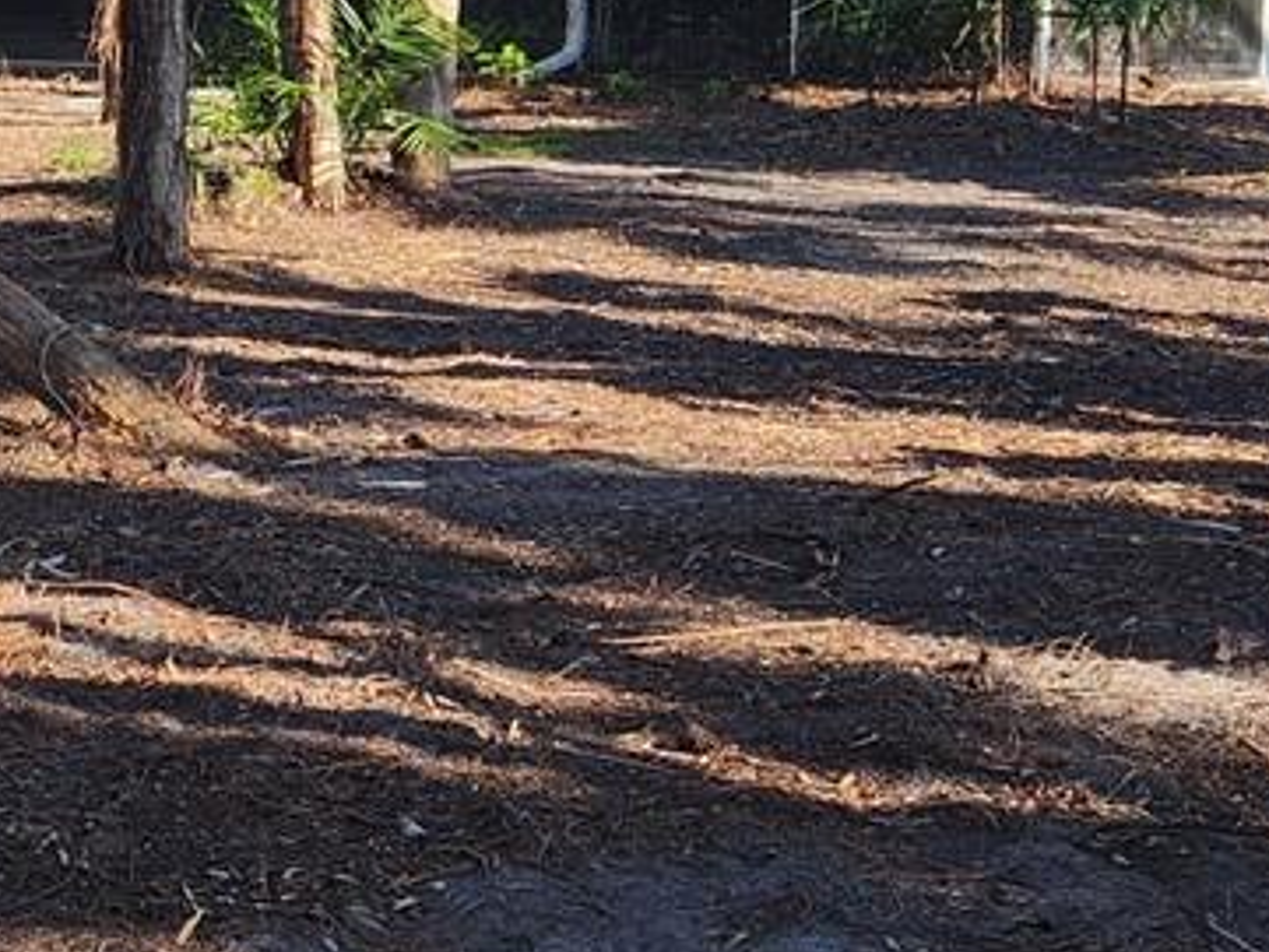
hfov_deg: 17.5
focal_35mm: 102
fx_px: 3740
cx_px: -591
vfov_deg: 14.5
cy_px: 404
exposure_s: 1/523
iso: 20
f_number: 1.8
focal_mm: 5.4
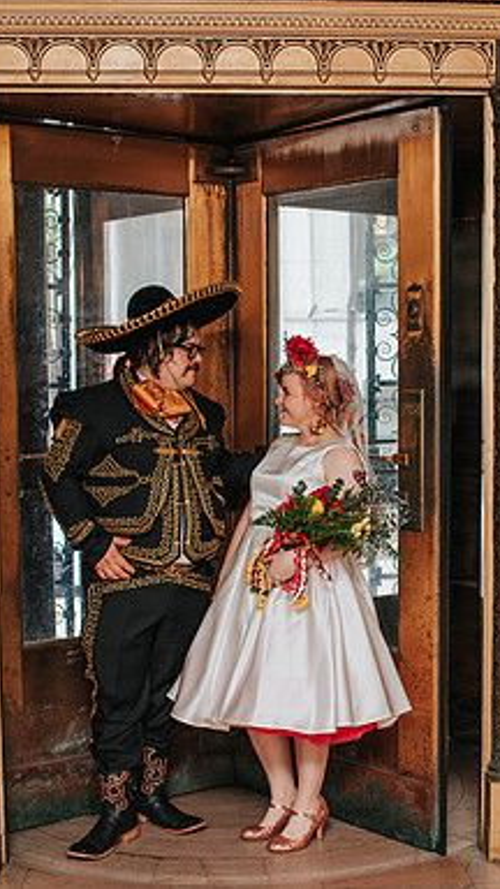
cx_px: 301
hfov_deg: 19.7
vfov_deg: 34.3
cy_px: 488
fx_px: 1438
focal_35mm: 61
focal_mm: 35
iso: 1000
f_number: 3.5
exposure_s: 1/200
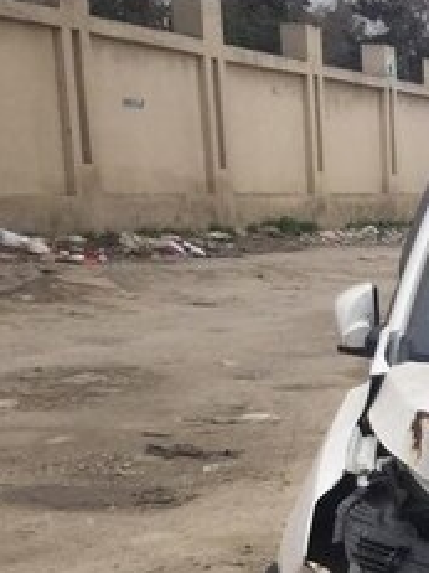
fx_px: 1373
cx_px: 734
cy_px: 567
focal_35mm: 83
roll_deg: -4.1
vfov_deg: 22.7
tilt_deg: -15.3
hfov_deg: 15.6
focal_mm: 4.15
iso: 32
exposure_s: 1/403
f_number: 2.2
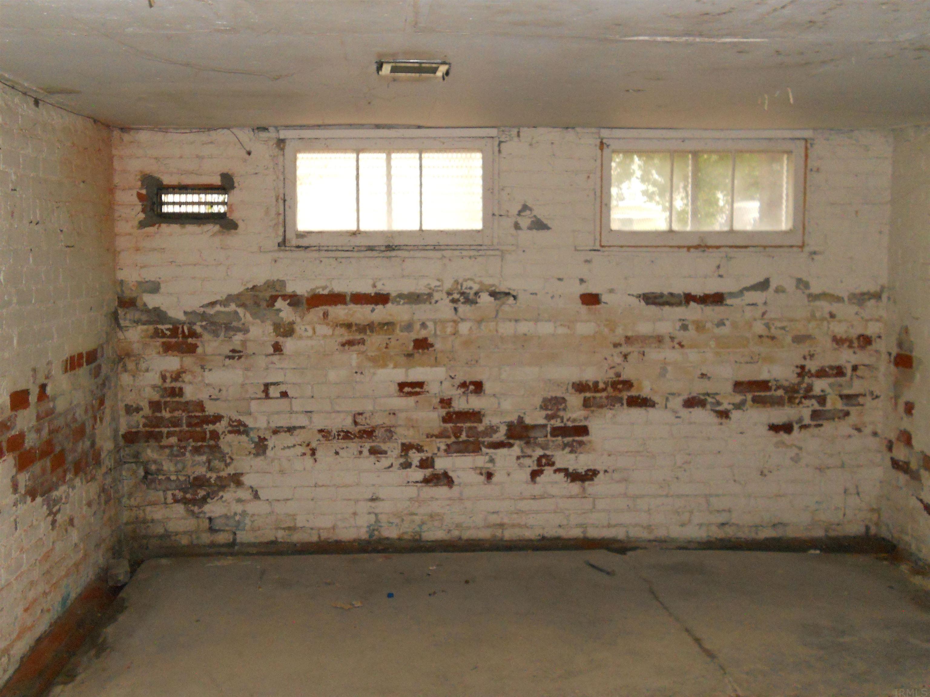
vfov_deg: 37.7
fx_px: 1021
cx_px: 465
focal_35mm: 38
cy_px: 348
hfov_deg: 49.0
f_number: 3.9
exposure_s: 1/30
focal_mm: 6.9
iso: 400
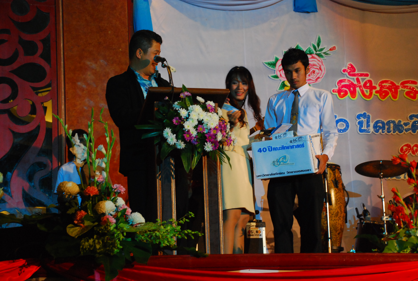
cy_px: 140
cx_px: 209
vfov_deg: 18.3
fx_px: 873
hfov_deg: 26.9
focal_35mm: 75
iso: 1000
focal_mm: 50
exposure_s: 1/30
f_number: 5.6
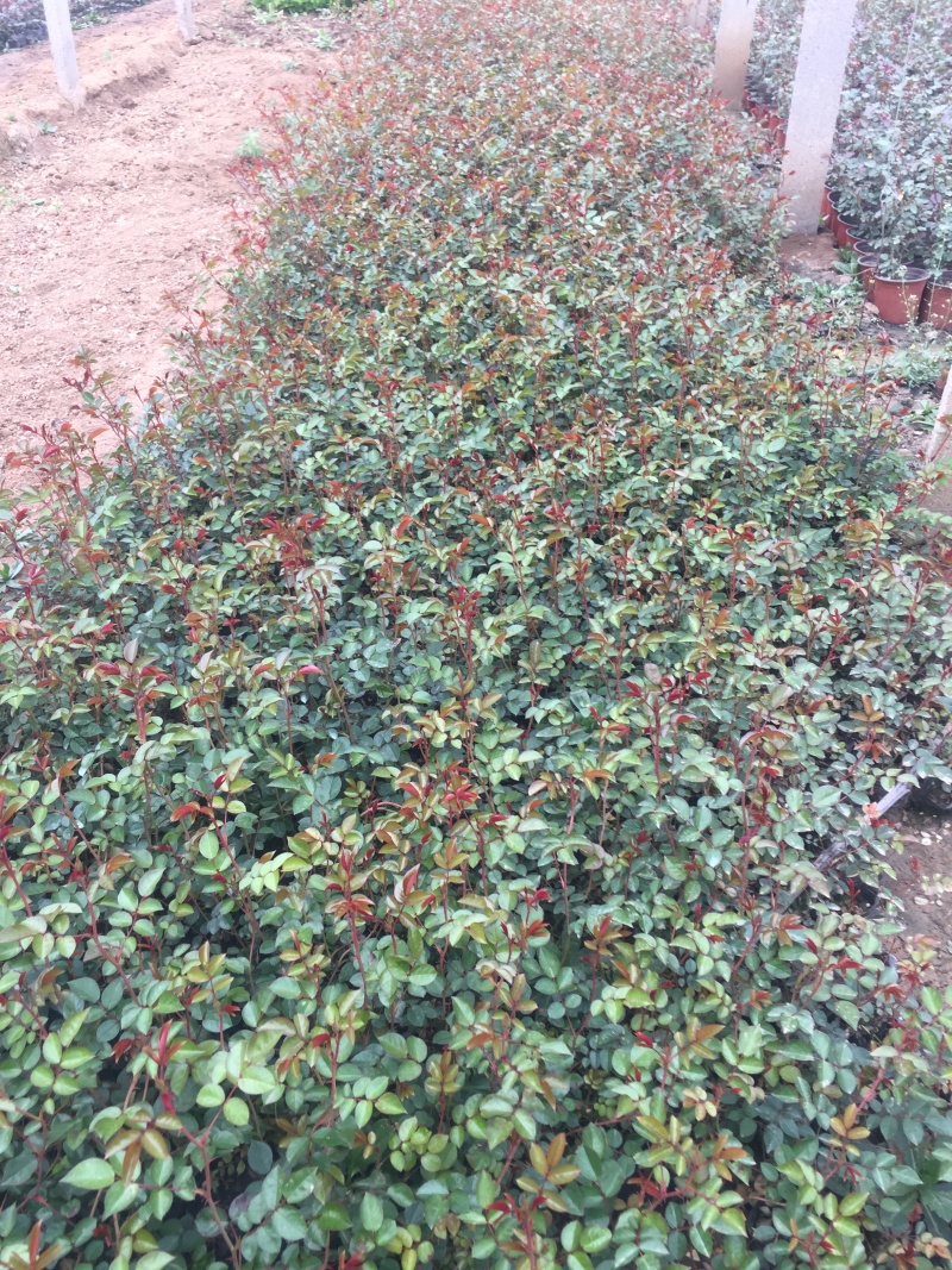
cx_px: 476
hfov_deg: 48.2
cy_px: 635
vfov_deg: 61.7
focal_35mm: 29
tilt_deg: -36.2
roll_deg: +0.0
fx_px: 1064
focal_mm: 4.15
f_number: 2.2
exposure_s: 1/100
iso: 32
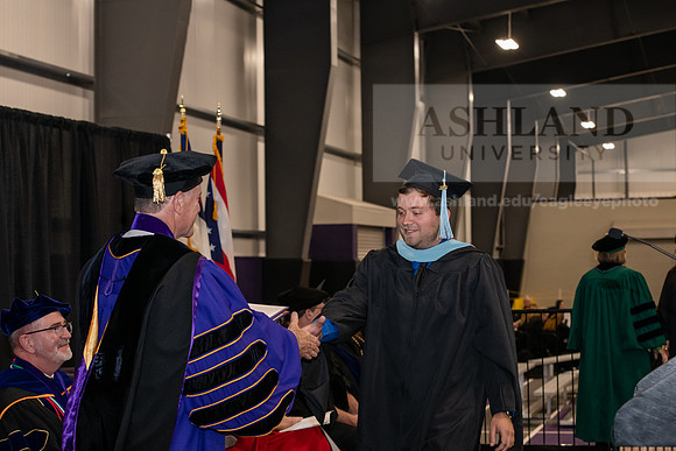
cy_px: 226
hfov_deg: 28.8
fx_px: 1315
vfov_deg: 19.5
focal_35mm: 70
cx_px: 338
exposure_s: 1/200
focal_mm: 70
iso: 2500
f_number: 5.6
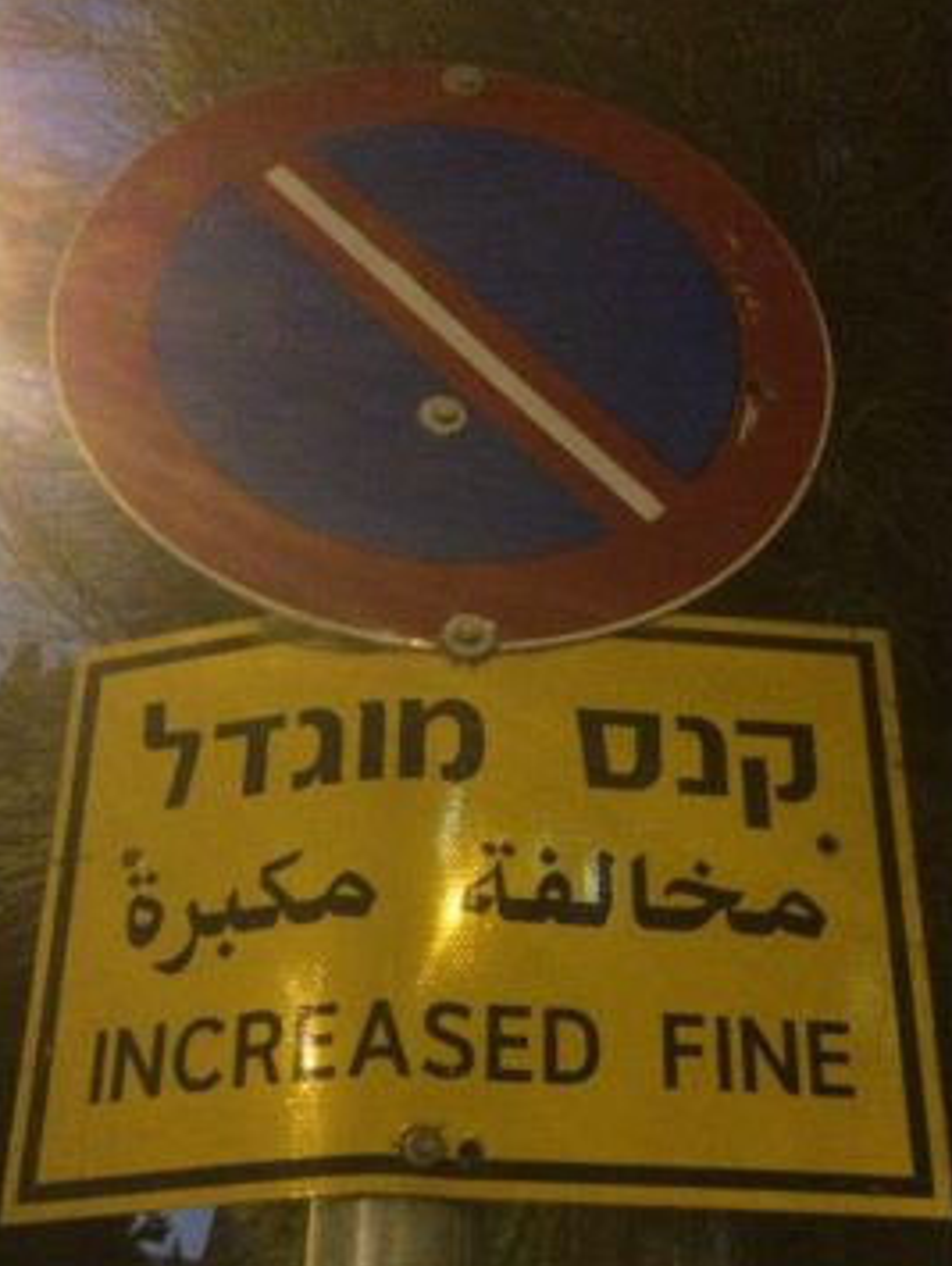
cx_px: 474
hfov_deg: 32.2
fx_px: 1647
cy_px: 847
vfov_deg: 41.5
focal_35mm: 45
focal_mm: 4.12
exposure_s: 1/17
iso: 1000
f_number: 2.2
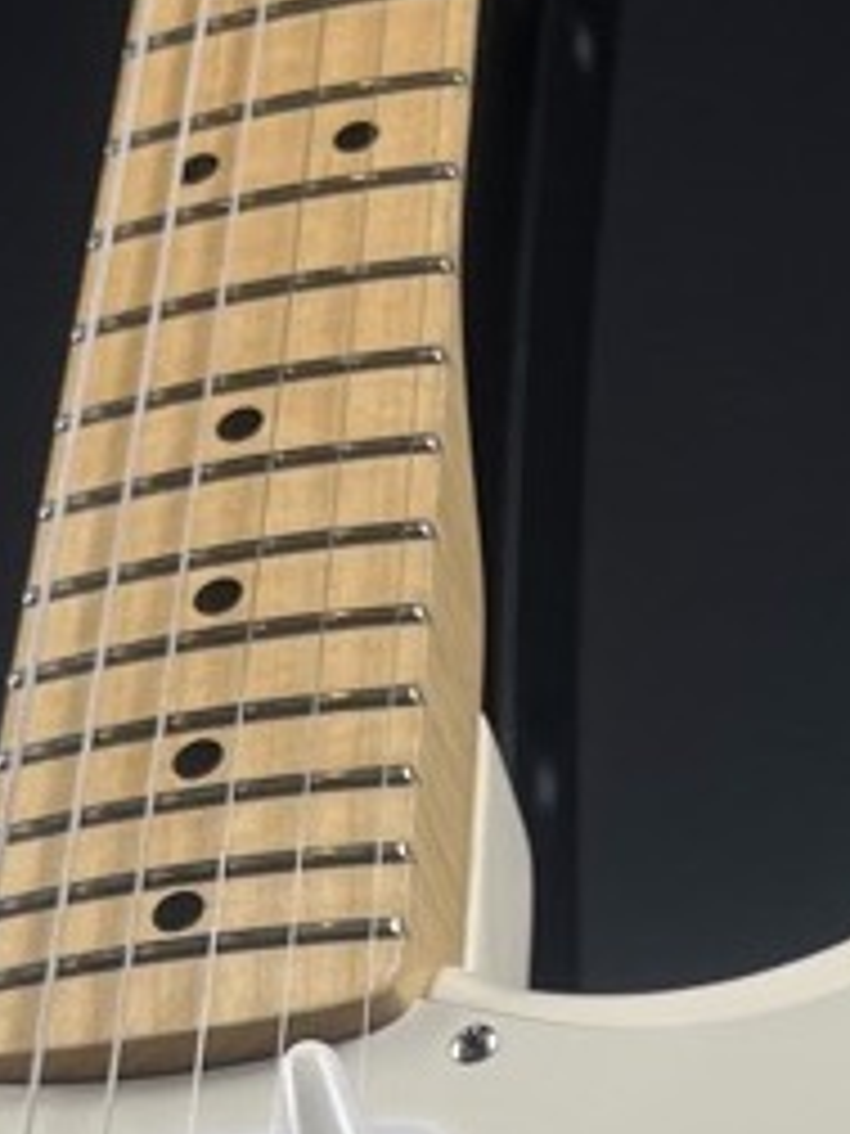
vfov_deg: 14.7
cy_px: 1764
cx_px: 346
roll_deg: -5.2
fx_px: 4060
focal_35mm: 124
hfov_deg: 11.9
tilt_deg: +30.8
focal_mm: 5.1
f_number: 1.6
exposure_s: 1/178
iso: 40
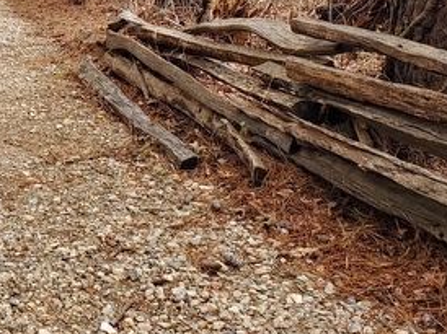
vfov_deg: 18.6
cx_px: -42
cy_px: -33
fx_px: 981
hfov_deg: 24.0
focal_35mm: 76
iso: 50
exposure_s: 1/180
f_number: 2.4
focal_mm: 4.3
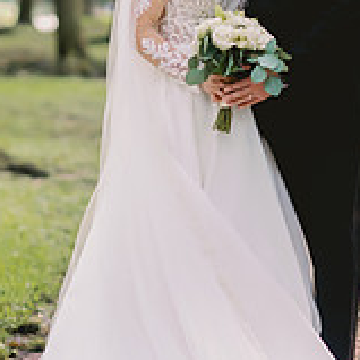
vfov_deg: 8.6
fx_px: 2400
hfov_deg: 8.6
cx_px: 199
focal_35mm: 204
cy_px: 122
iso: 1250
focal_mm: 85
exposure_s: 1/400
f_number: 2
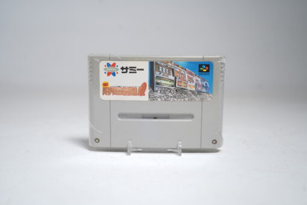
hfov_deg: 47.4
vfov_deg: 32.6
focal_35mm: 41
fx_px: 350
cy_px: 102
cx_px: 154
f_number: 5
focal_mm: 41
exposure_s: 1/5
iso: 64
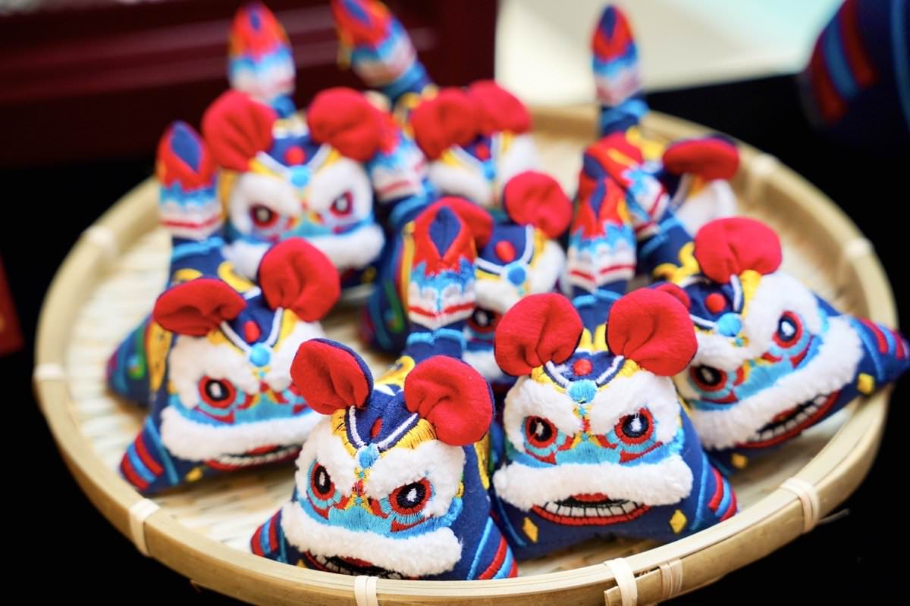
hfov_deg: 33.5
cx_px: 455
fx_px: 1511
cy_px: 303
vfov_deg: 22.7
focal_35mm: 60
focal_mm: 59.8
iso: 500
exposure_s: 1/160
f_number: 4
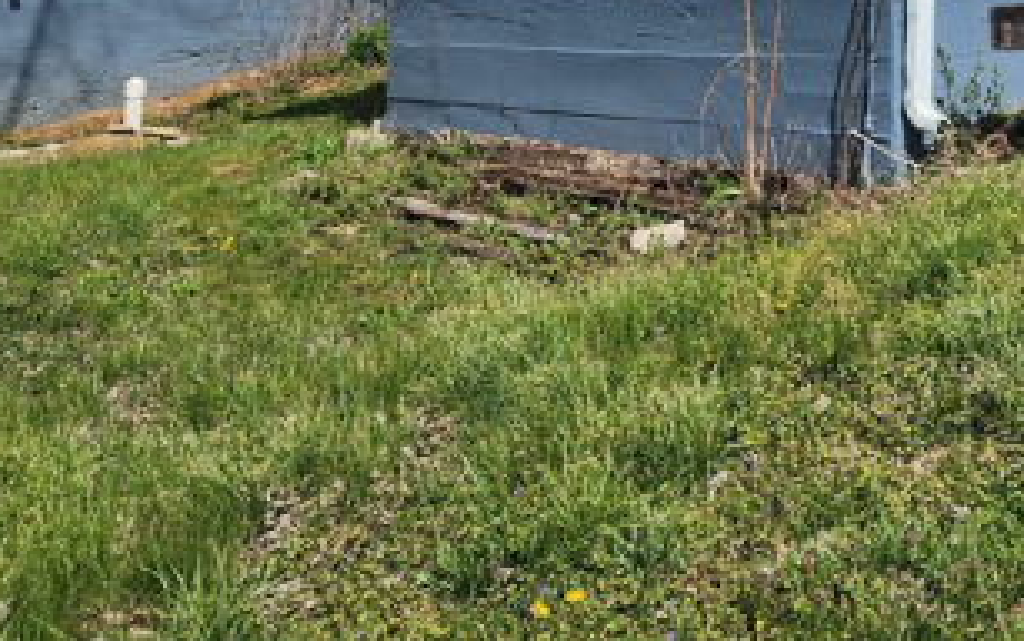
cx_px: 922
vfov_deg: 22.0
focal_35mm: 53
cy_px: -190
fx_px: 1479
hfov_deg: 35.9
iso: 20
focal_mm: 5.4
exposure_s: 1/3273
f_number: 1.8
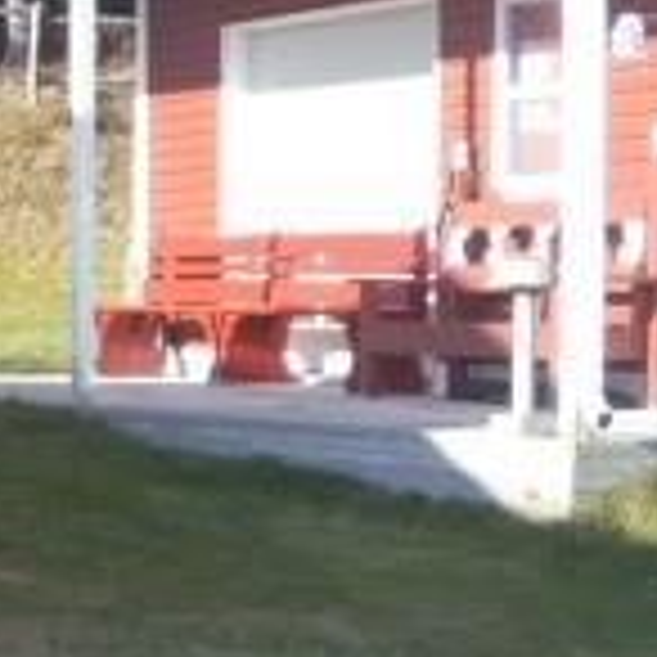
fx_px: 2920
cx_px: -756
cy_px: 387
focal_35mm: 136
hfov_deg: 11.3
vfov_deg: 12.8
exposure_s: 1/200
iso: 80
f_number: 3.5
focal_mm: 6.3
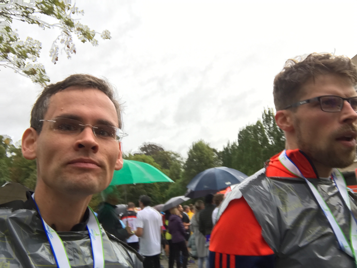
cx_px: 178
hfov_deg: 56.8
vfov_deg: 44.2
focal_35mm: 32
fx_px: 330
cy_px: 134
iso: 32
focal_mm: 2.87
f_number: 2.2
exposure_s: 1/100
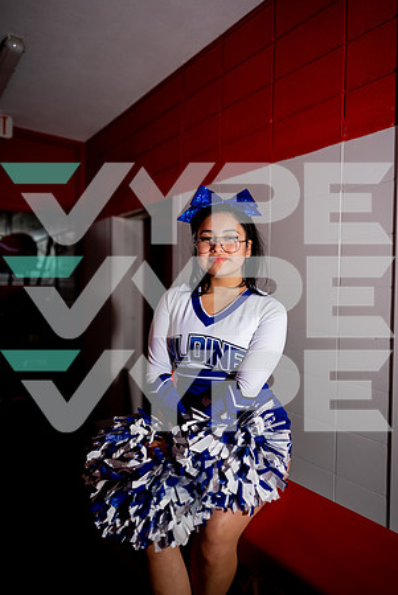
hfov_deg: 53.2
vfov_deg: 73.7
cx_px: 199
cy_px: 298
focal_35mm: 24
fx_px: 397
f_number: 1.6
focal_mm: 24
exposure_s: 1/640
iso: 100
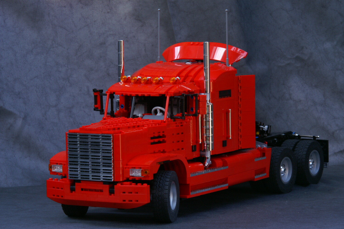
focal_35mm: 158
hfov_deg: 13.1
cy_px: 114
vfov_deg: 8.7
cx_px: 172
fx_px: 1504
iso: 400
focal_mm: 105
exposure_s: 1/5
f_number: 22
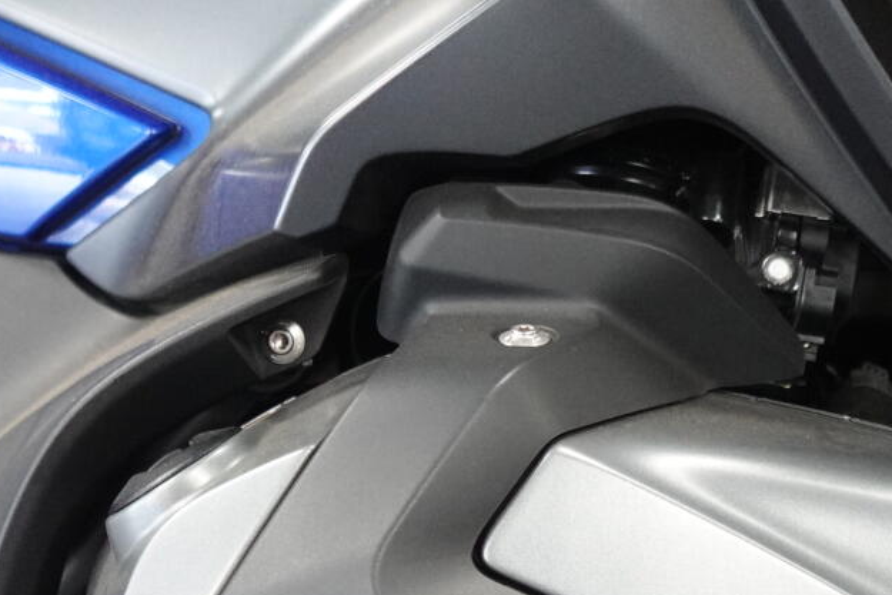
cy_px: 666
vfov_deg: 20.2
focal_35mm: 64
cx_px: 587
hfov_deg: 31.2
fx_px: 1586
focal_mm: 7.6
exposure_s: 1/80
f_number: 2
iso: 1250
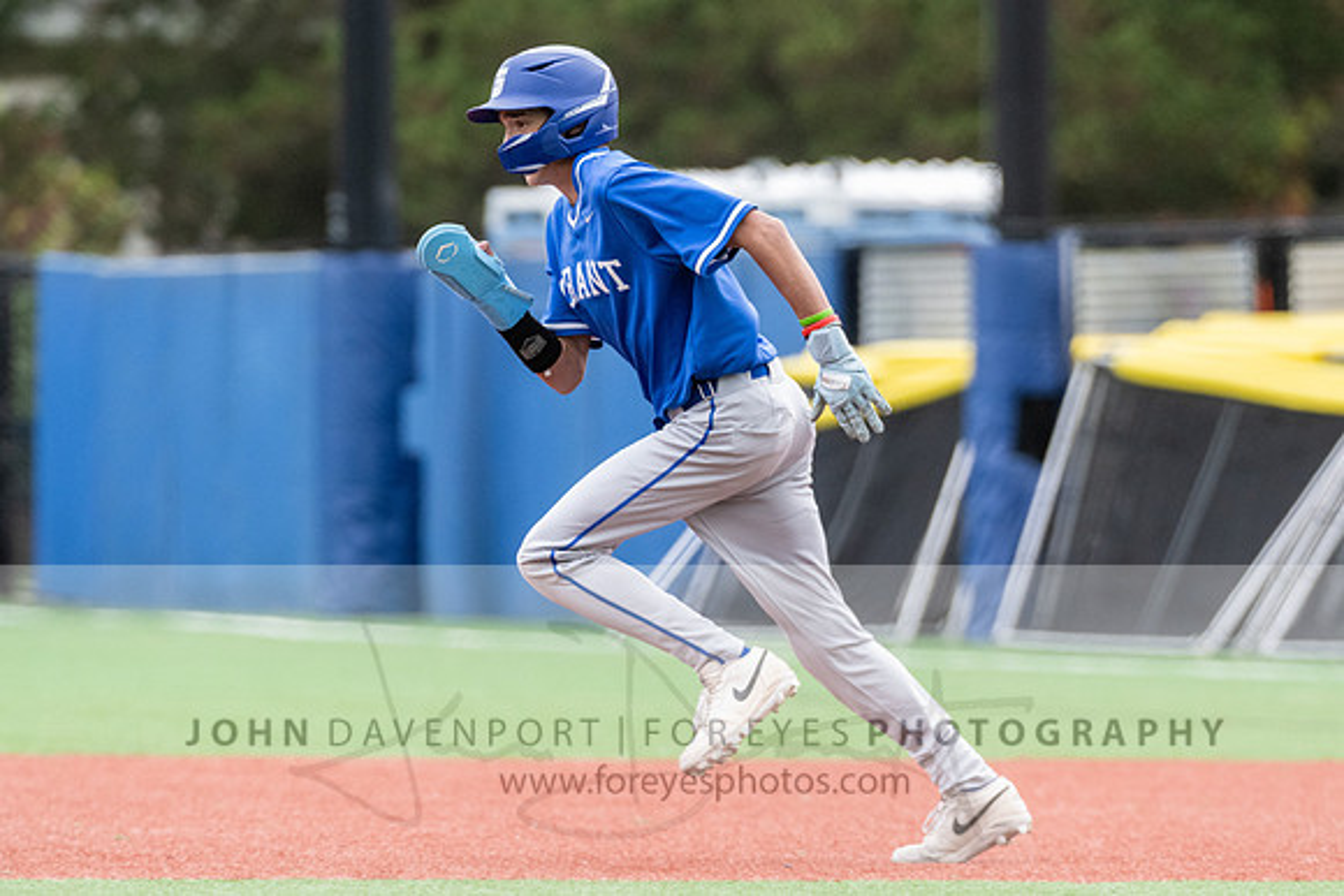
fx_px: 18956
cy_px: 486
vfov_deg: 2.7
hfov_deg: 4.1
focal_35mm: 508
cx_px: 754
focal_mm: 440
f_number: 5.6
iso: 3200
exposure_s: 1/1000
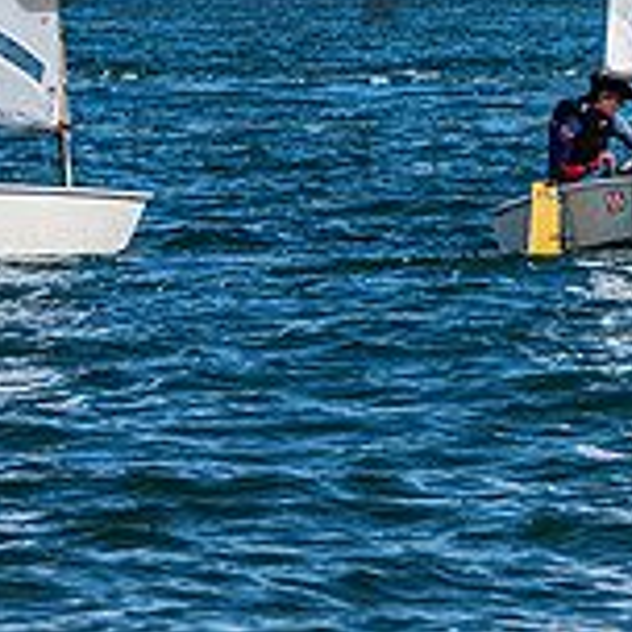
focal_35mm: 466
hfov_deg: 3.8
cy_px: -340
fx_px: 9626
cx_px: 697
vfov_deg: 3.7
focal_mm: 105
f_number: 6.3
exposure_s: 1/2500
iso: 320
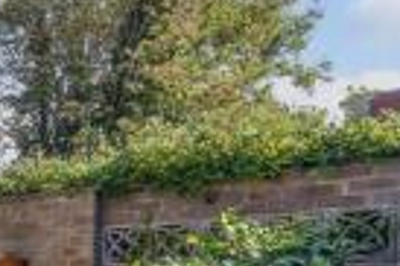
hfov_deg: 25.4
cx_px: -239
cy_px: 314
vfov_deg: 23.8
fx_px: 577
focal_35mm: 52
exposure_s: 1/125
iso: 250
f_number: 9
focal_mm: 10
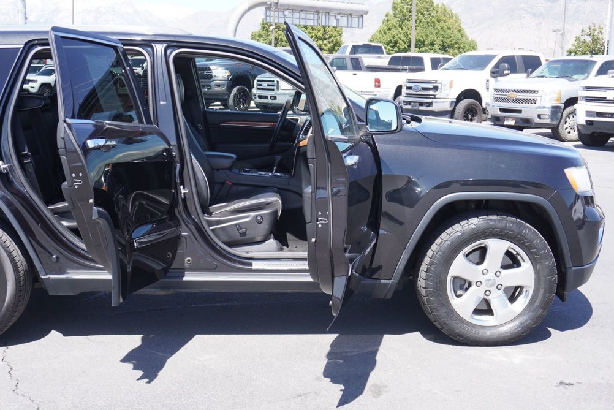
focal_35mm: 46
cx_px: 301
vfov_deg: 29.3
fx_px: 785
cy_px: 205
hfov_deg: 42.7
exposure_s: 1/100
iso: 100
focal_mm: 30
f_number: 6.3
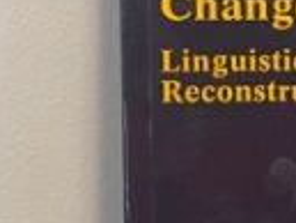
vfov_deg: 12.3
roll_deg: -0.1
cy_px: 85
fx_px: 1036
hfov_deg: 15.6
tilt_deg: -21.3
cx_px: 369
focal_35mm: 121
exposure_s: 1/60
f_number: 1.6
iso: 320
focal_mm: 4.2
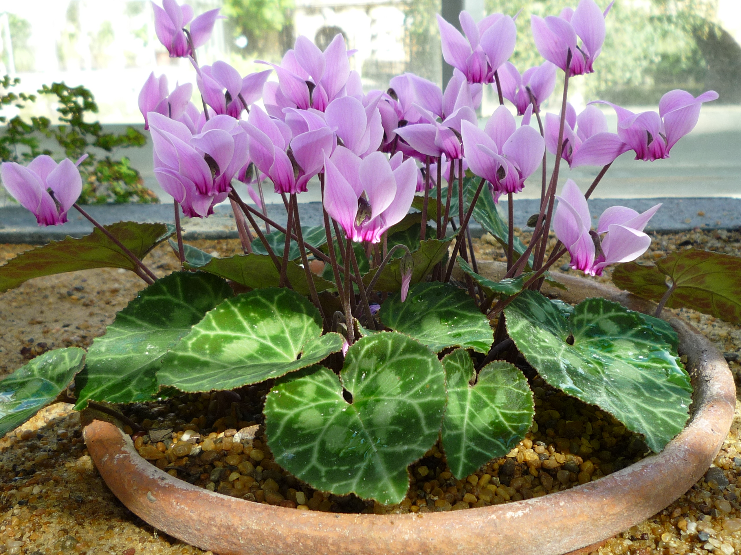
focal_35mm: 36
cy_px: 278
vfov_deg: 39.7
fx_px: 771
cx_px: 370
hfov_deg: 51.4
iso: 100
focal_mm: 4.4
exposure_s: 1/160
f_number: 2.8
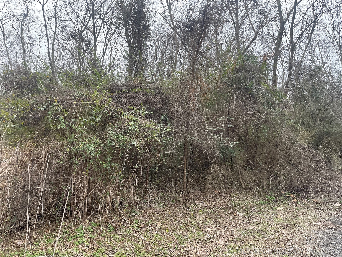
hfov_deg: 69.4
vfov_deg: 54.9
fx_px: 247
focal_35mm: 25
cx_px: 171
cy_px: 128
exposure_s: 1/115
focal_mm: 5.1
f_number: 1.6
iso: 125
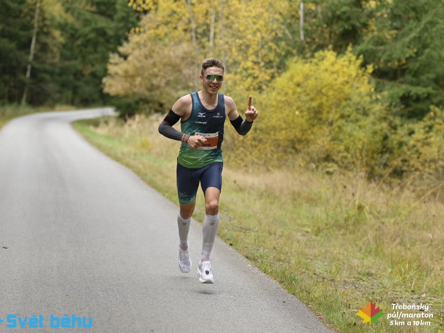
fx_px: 1462
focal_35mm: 114
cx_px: 232
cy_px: 166
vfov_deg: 13.0
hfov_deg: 17.3
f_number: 2.8
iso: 500
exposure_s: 1/2000
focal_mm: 105
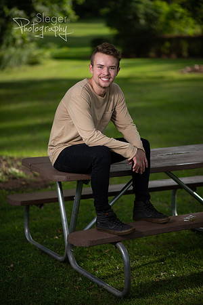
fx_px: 719
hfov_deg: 16.1
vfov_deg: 23.9
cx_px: 102
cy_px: 152
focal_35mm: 85
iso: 100
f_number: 1.8
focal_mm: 85
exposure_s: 1/1600
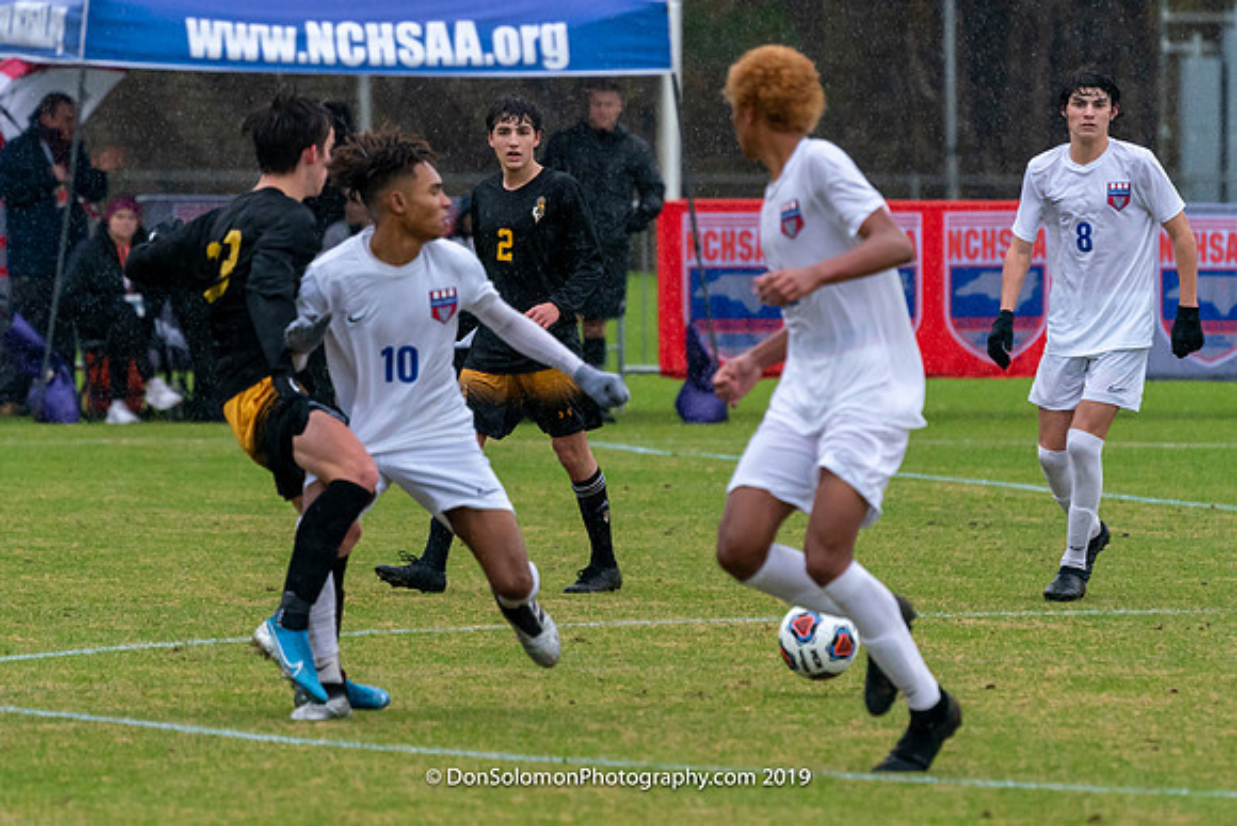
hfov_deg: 4.3
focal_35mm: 475
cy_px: 328
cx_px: 570
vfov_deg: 2.9
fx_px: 16308
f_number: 5.6
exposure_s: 1/1000
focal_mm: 315
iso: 3200
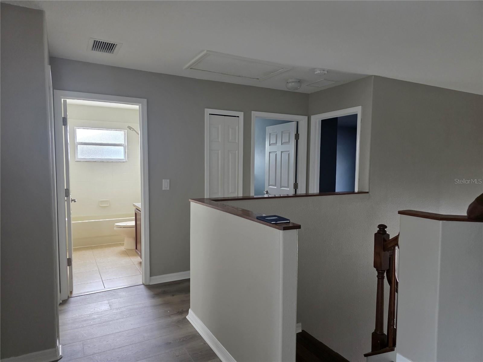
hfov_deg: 73.9
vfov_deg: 58.9
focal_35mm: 23
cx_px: 242
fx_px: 321
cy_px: 181
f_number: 1.7
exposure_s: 1/120
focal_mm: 6.3
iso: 640
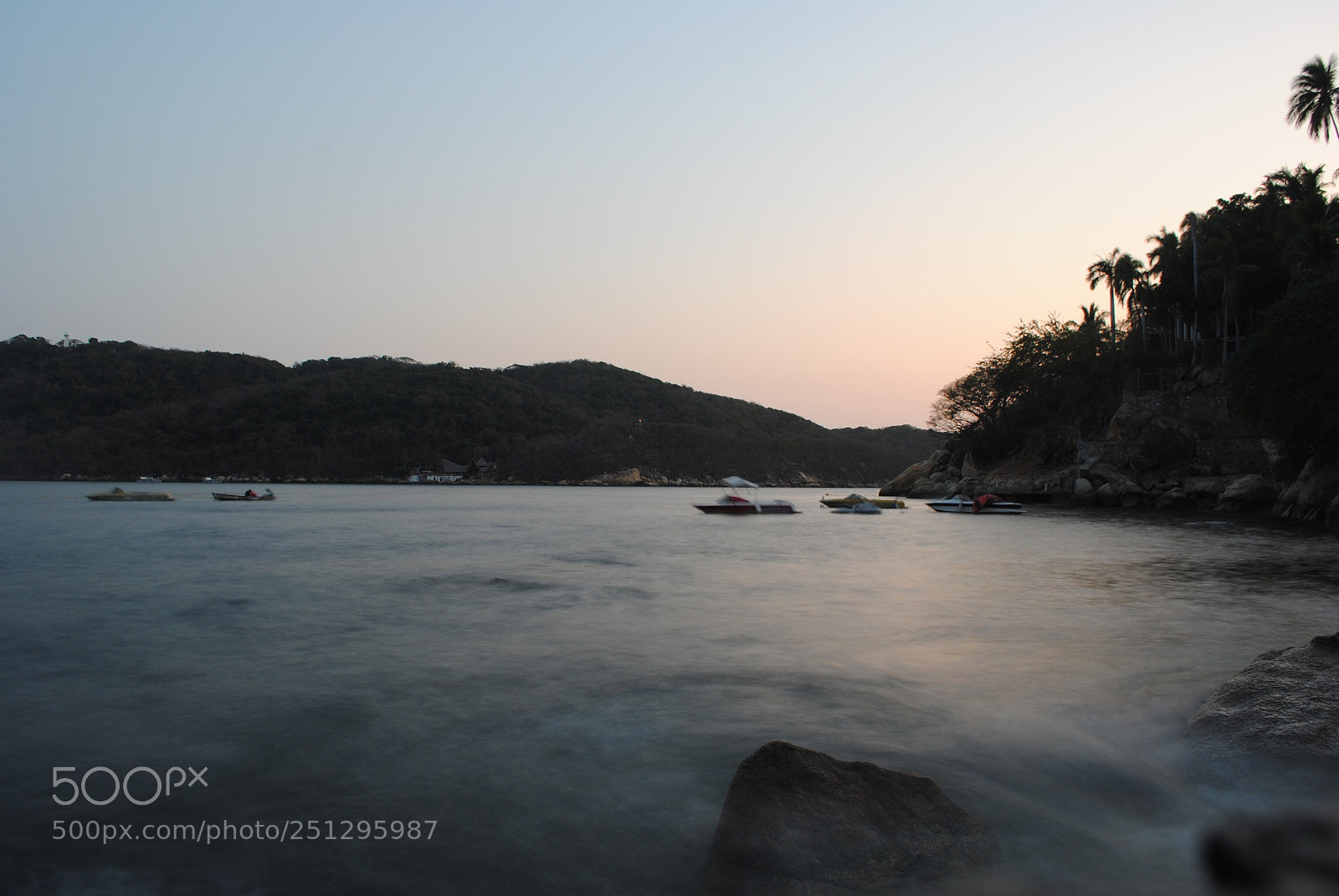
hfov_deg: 67.3
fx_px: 1005
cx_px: 670
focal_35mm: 27
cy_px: 448
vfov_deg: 48.0
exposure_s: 4
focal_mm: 18
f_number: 8
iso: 100
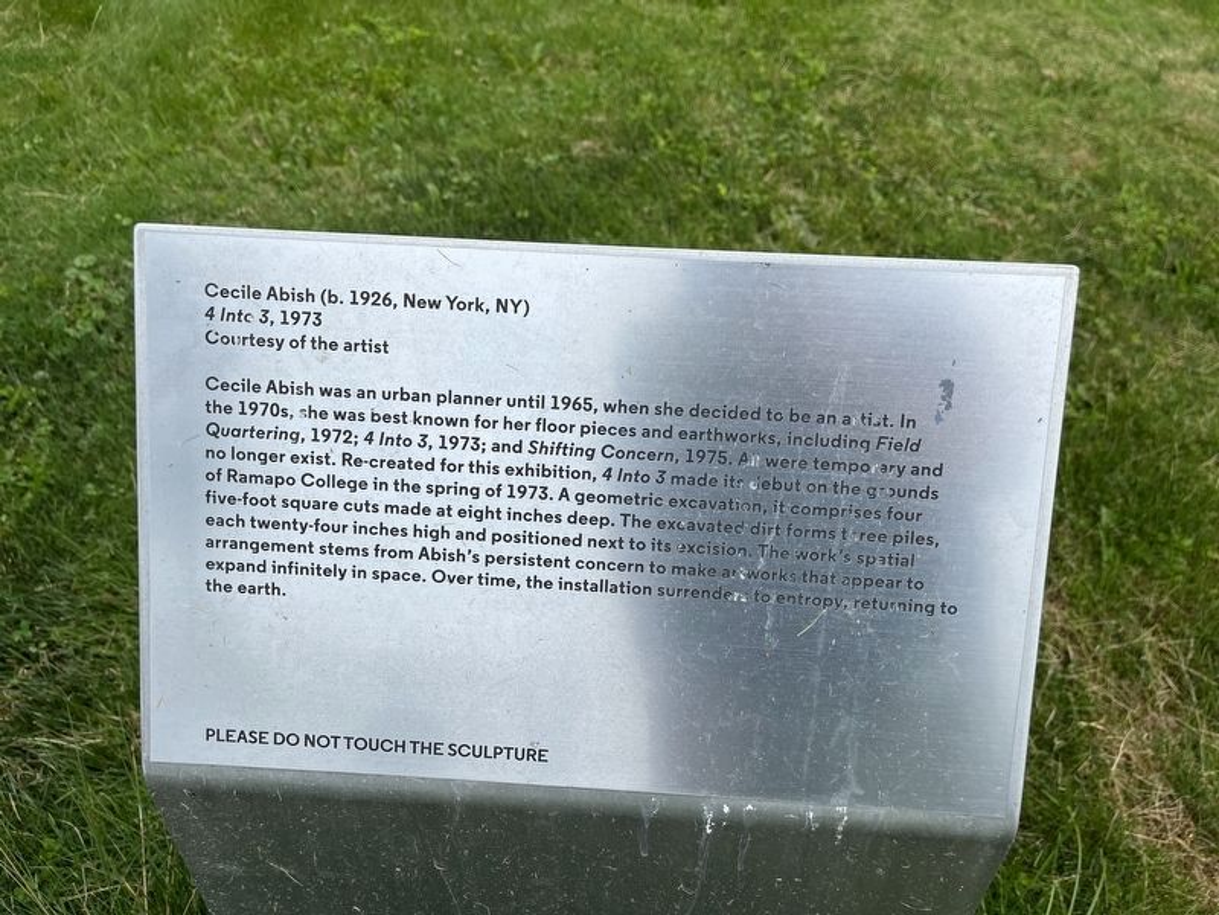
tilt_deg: -49.2
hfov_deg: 67.3
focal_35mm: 26
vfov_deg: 53.1
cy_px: 458
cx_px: 610
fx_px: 916
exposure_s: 1/1695
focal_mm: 5.1
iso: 50
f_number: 1.6
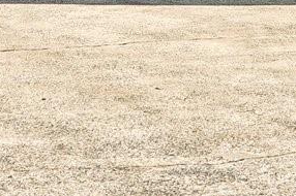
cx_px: 344
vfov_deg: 5.7
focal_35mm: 215
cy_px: -505
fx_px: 1766
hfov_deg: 9.5
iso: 100
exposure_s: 1/90
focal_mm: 20
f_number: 8
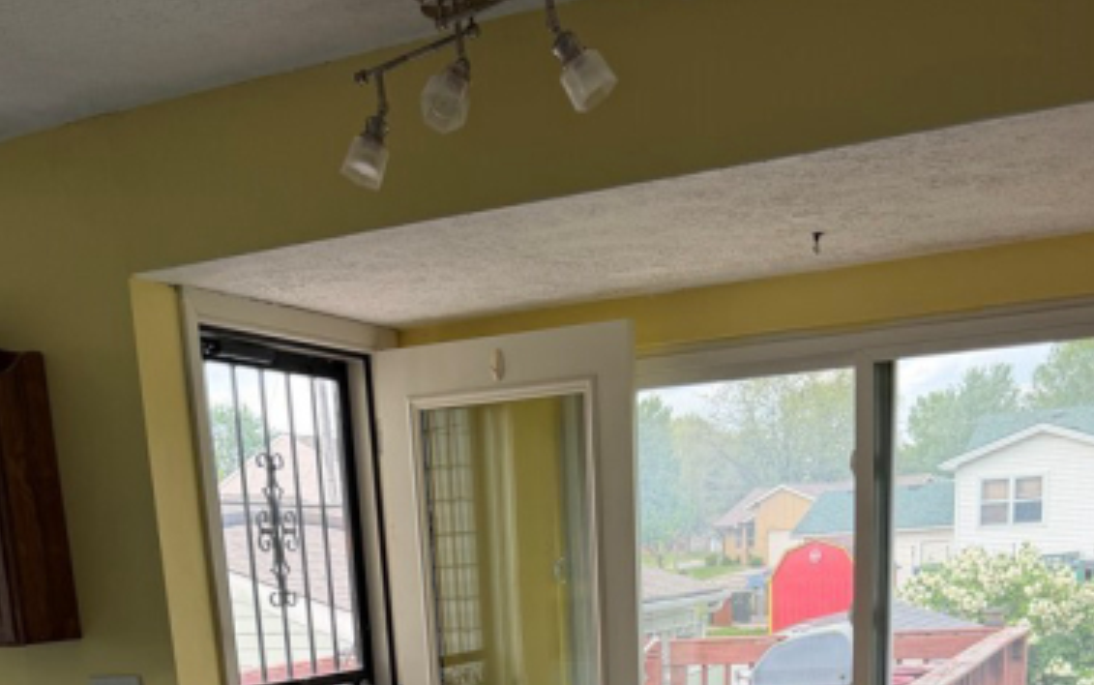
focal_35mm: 45
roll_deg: +3.1
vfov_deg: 24.8
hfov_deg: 44.3
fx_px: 1342
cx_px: 560
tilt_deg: -14.2
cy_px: 893
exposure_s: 1/188
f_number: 1.78
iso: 100
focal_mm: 6.76
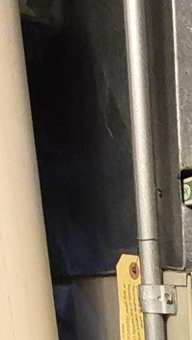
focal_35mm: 90
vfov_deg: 17.5
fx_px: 814
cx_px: 452
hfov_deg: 11.3
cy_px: 668
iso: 500
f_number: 2.2
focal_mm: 1.74
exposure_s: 1/60
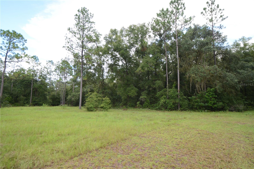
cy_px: 84
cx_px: 127
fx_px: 148
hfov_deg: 81.2
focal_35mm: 21
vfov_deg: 59.5
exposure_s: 1/200
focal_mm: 21
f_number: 8
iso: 320
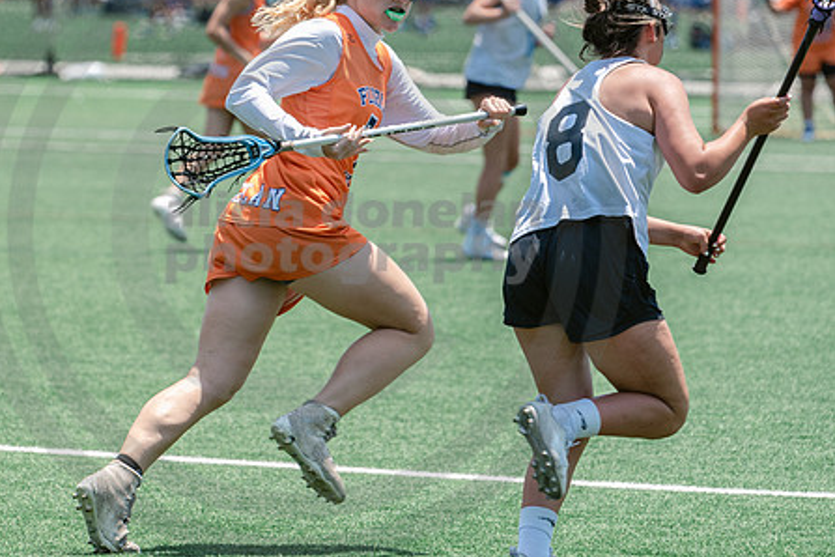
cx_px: 129
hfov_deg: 6.0
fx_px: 7932
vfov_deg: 4.0
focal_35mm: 342
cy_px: 154
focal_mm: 200
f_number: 5
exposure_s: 1/1600
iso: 400
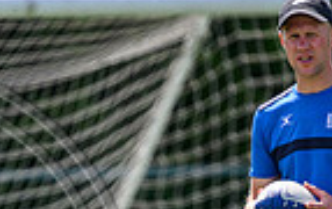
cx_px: -65
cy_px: 279
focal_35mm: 1883
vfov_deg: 0.7
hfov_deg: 1.1
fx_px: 17071
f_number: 3.2
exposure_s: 1/1600
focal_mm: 400
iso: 250
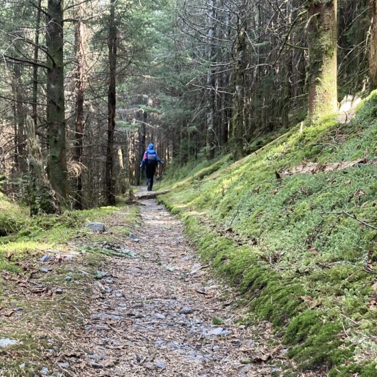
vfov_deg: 36.3
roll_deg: -0.5
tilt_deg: -7.1
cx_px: 75
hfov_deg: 35.6
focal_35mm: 46
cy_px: 258
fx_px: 567
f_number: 1.8
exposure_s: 1/60
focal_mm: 3.99
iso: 100
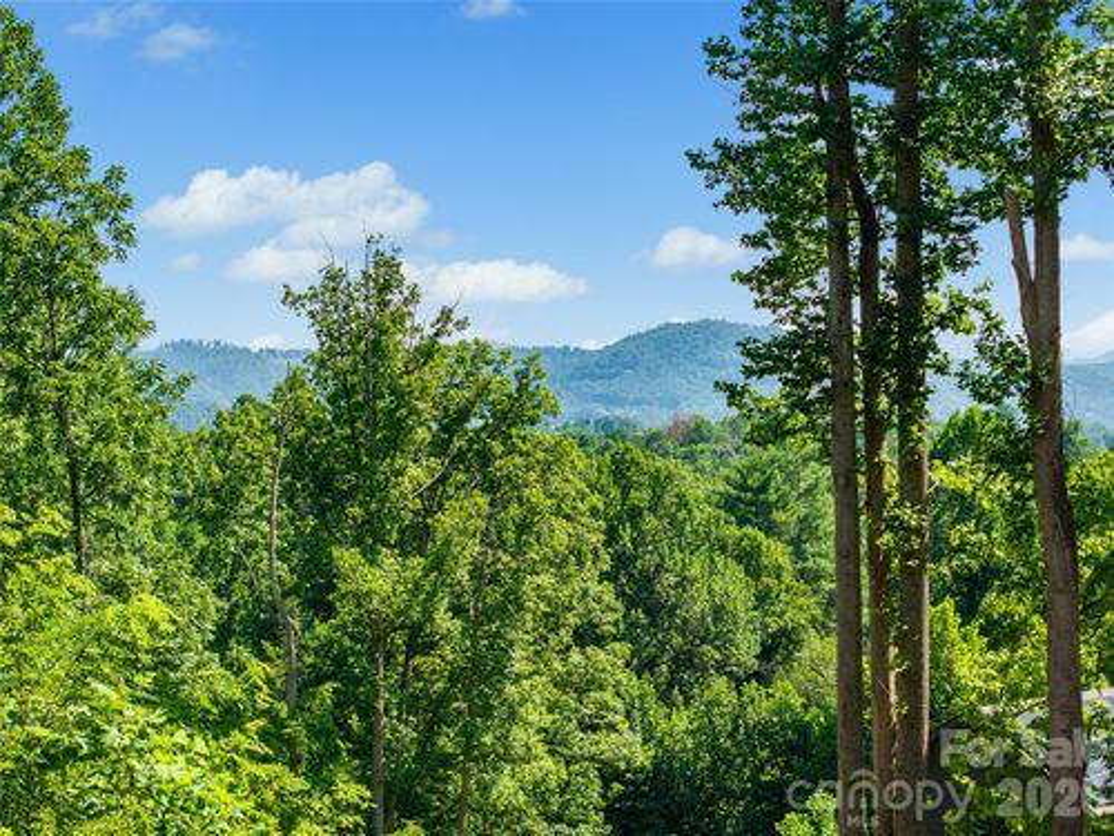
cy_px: 418
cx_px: 557
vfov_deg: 21.0
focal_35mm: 70
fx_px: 2253
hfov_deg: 27.8
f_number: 2.8
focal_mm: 19.35
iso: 160
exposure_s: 1/1000
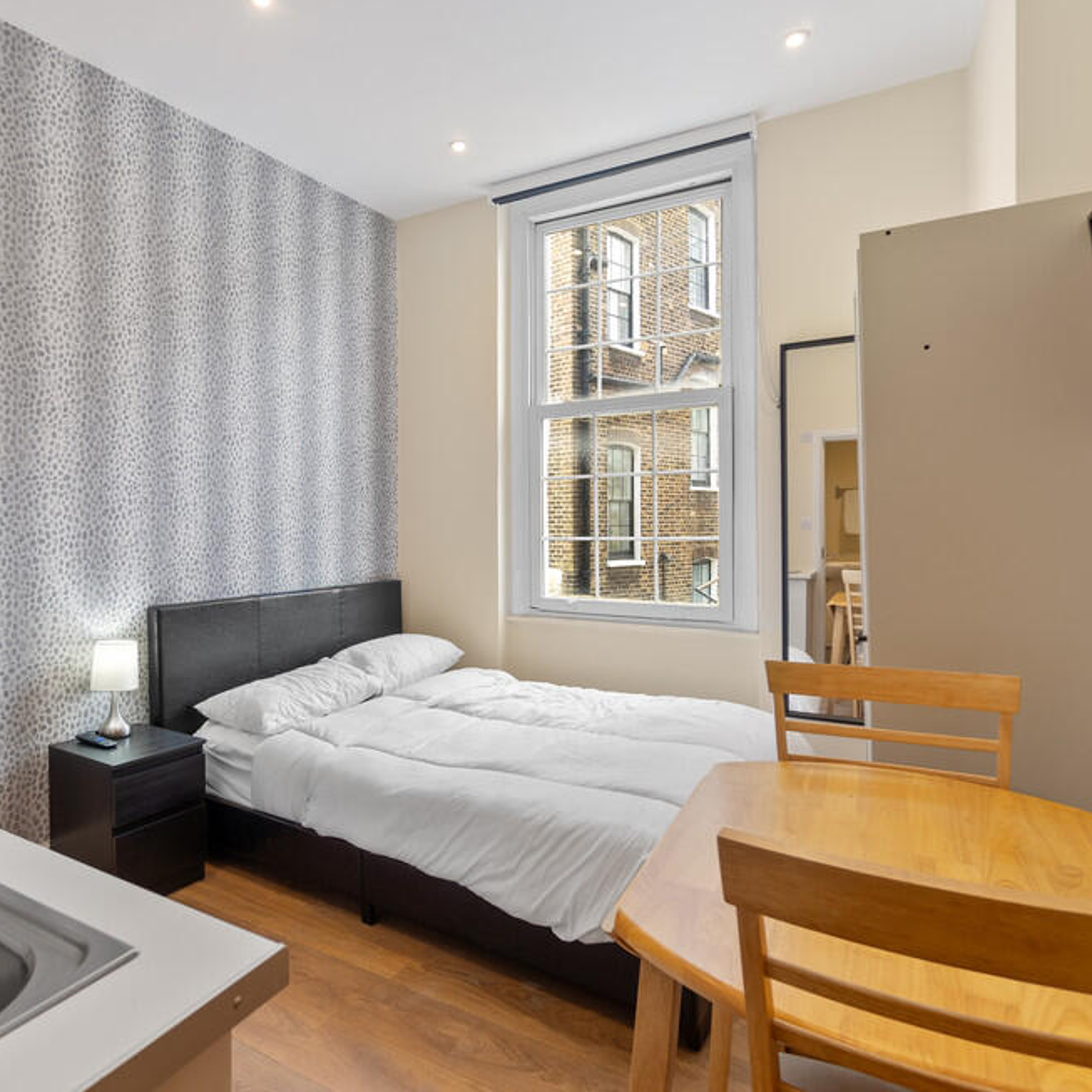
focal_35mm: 20
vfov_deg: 74.8
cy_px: 539
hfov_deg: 73.6
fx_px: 714
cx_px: 411
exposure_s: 1/13
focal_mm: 10
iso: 100
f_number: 4
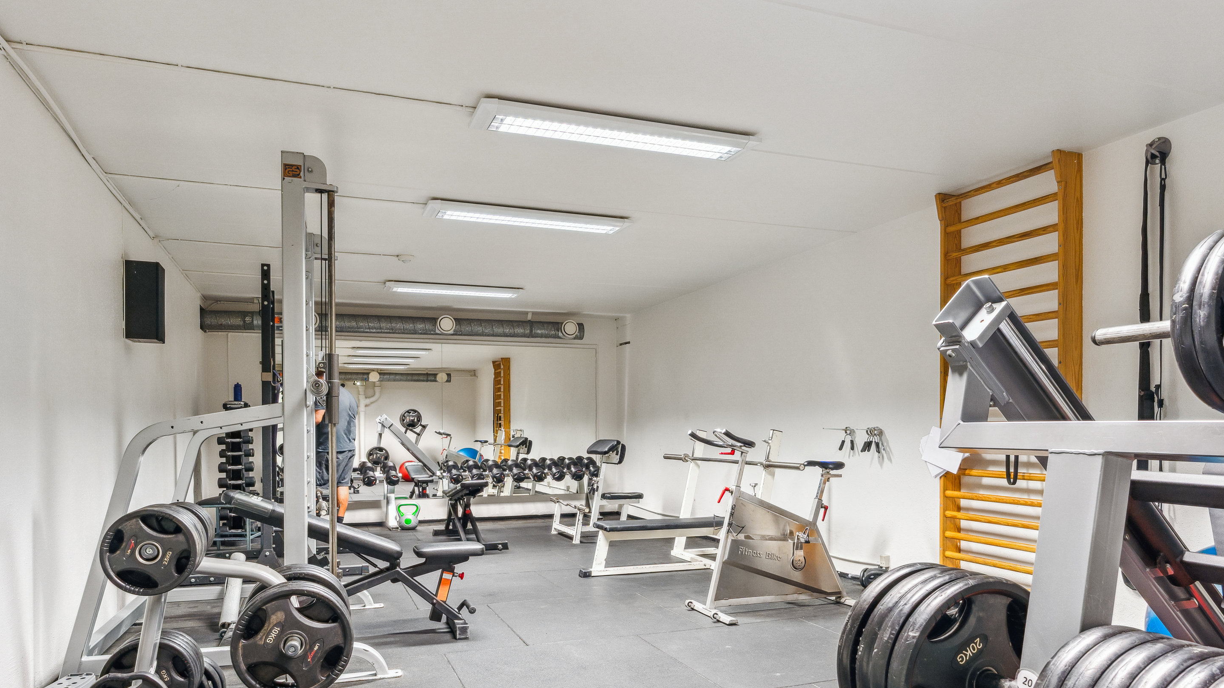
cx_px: 612
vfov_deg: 48.1
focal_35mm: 24
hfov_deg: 77.1
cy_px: 408
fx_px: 768
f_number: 6.3
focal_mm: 14.4
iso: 100
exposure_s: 1/1.25
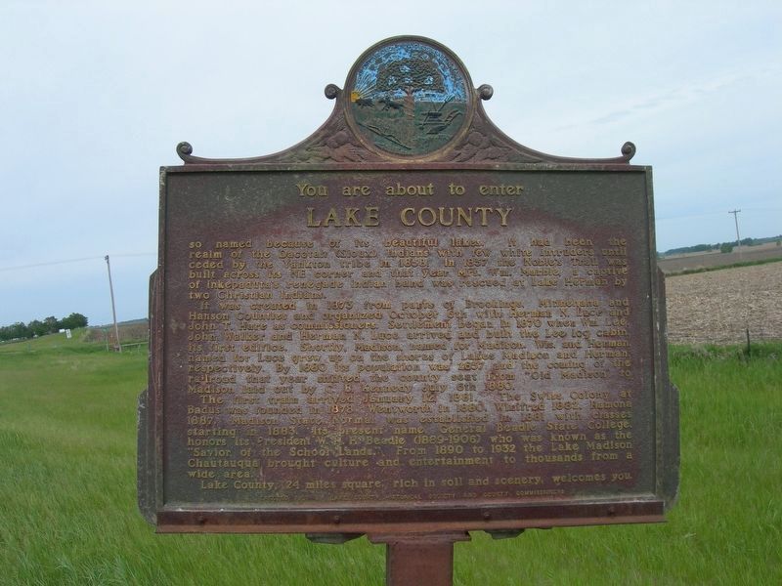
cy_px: 293
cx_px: 391
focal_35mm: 38
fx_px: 858
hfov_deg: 49.0
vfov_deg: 37.7
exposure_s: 1/387
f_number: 4.8
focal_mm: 7.8
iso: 50
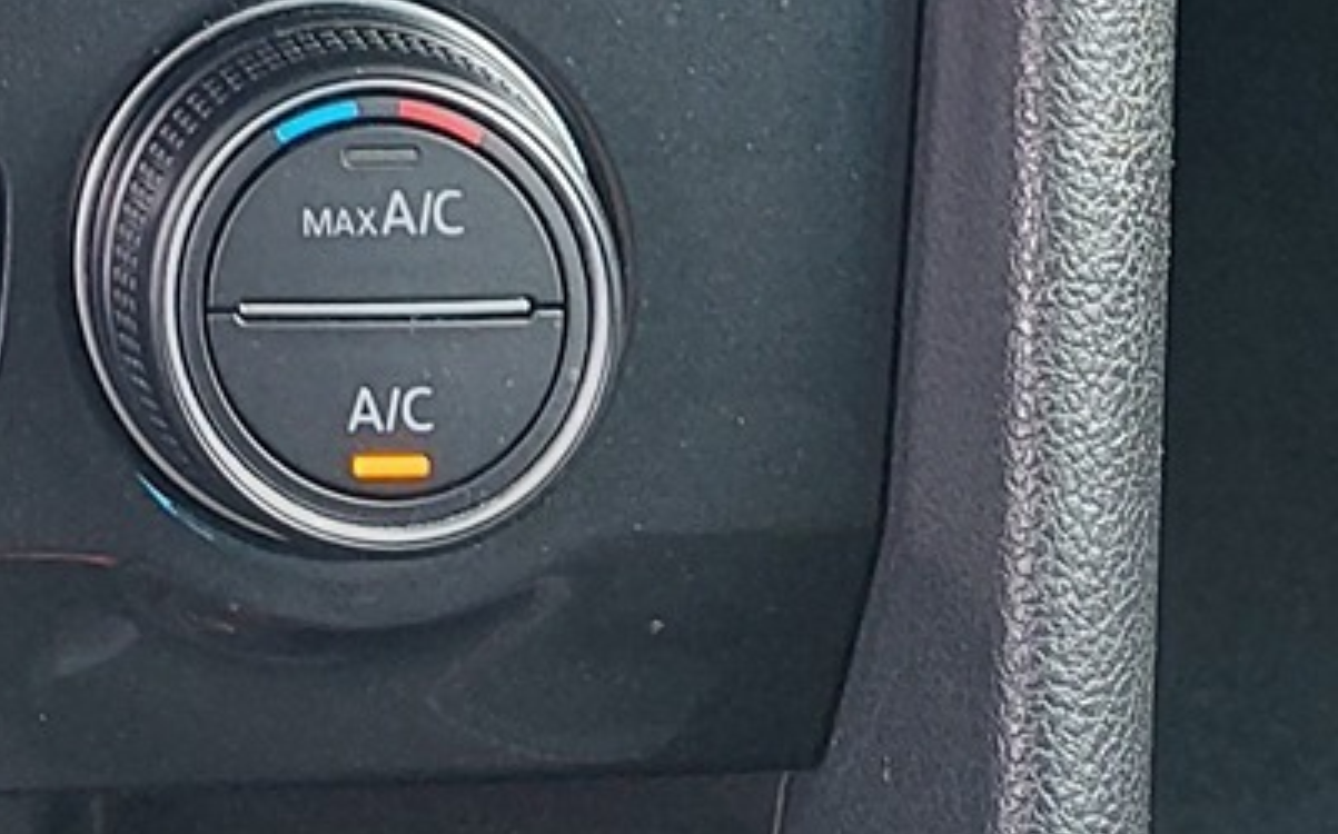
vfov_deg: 8.7
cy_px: -1541
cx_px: -898
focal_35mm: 128
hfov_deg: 14.7
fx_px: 4664
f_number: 1.8
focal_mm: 5.23
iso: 50
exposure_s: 1/50
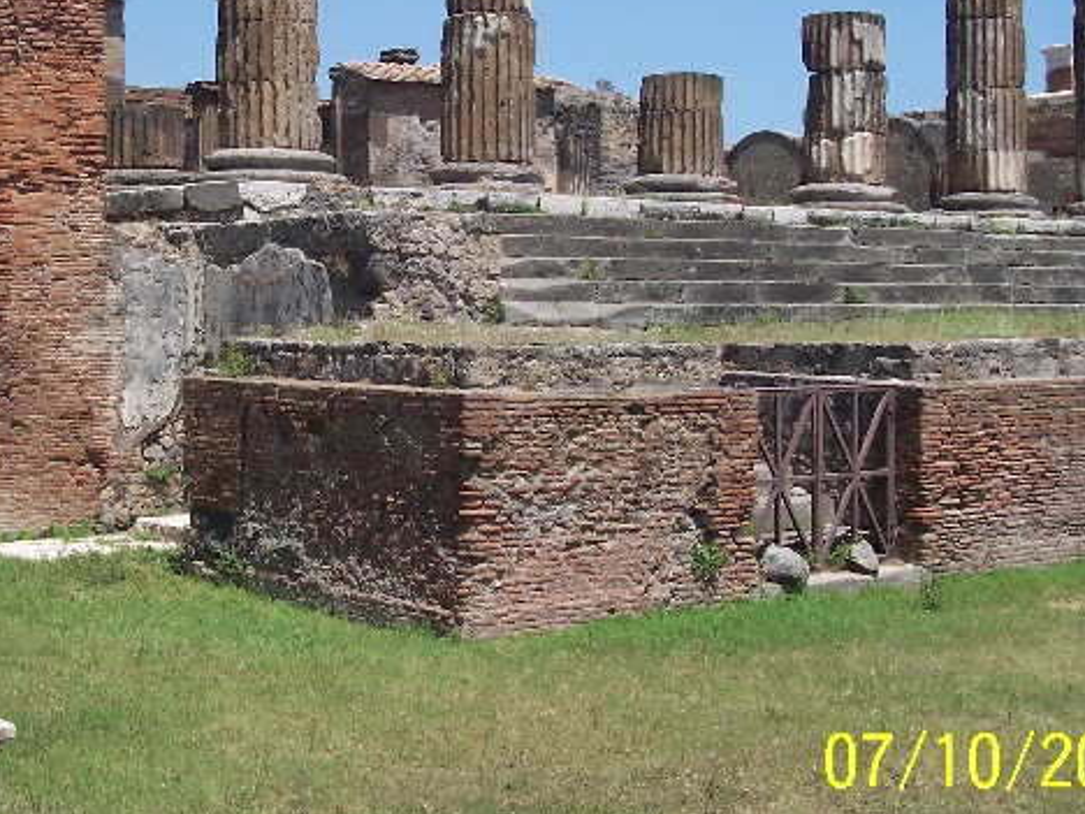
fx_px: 2037
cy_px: 239
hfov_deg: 29.6
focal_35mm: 65
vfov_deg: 22.4
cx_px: 348
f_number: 4.8
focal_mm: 8
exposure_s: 1/700
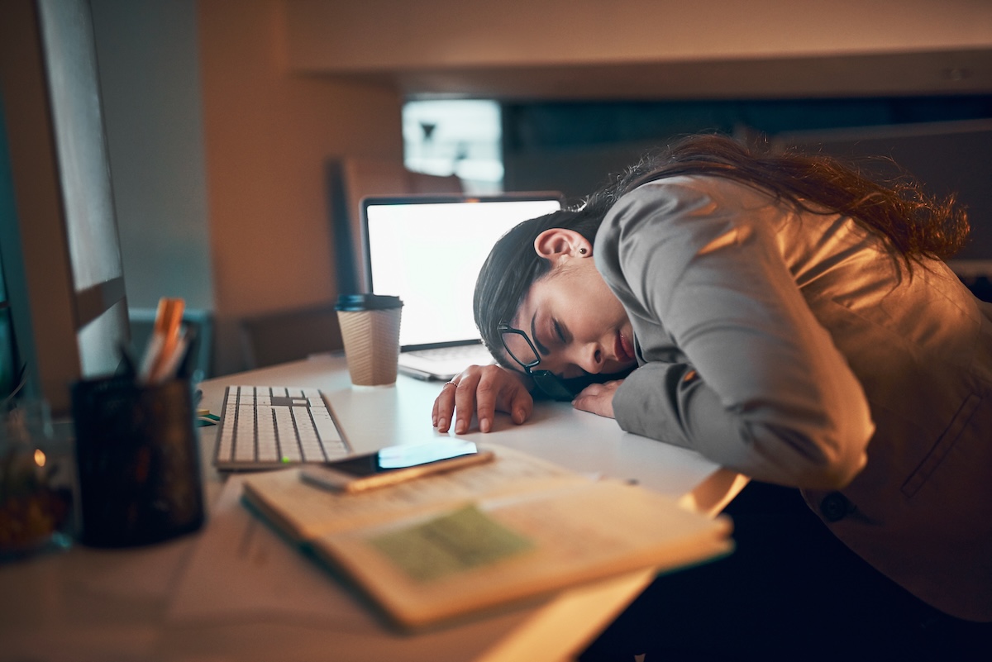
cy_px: 331
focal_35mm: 35
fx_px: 965
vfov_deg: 37.9
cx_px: 496
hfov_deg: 54.4
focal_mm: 35
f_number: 1.8
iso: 640
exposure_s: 1/100
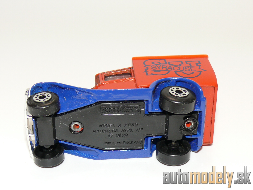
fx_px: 548
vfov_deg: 19.6
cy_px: 95
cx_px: 126
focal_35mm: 75
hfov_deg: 26.0
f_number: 4
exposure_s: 1/30
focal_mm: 11.4
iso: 100
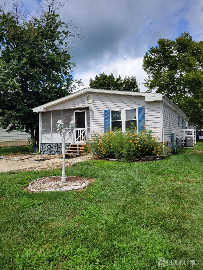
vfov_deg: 67.3
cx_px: 102
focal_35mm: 26
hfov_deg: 53.1
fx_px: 203
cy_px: 135
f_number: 1.8
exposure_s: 1/1899
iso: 40
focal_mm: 5.4
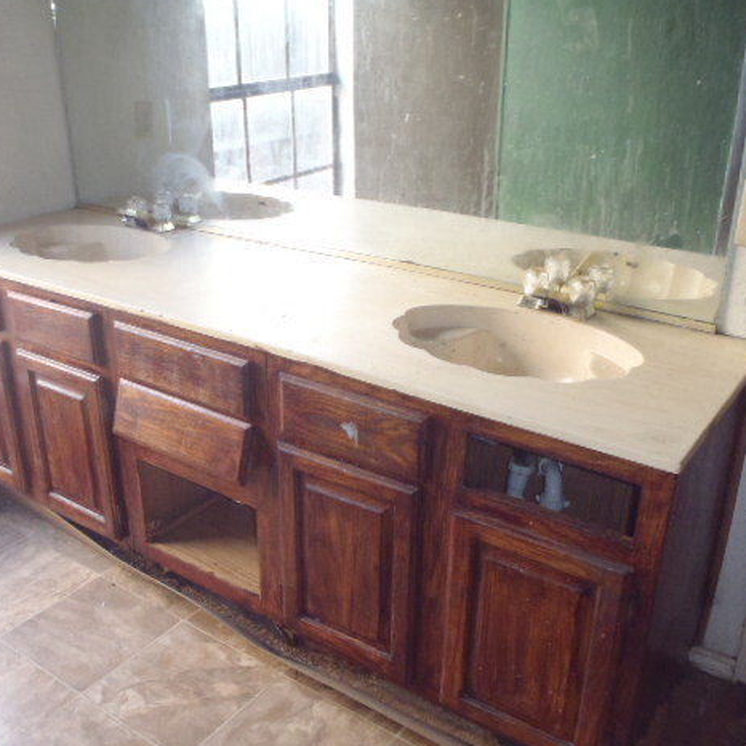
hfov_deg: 48.4
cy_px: 379
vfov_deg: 48.4
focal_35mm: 34
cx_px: 360
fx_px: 829
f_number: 3.9
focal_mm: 5
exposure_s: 1/30
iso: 250
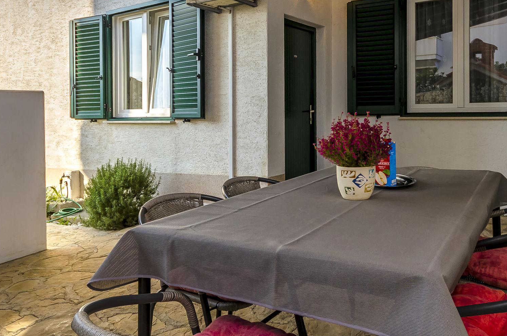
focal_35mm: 28
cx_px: 290
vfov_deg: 45.7
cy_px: 121
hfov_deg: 65.2
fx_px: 394
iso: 100
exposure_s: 1/200
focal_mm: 10
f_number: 7.1
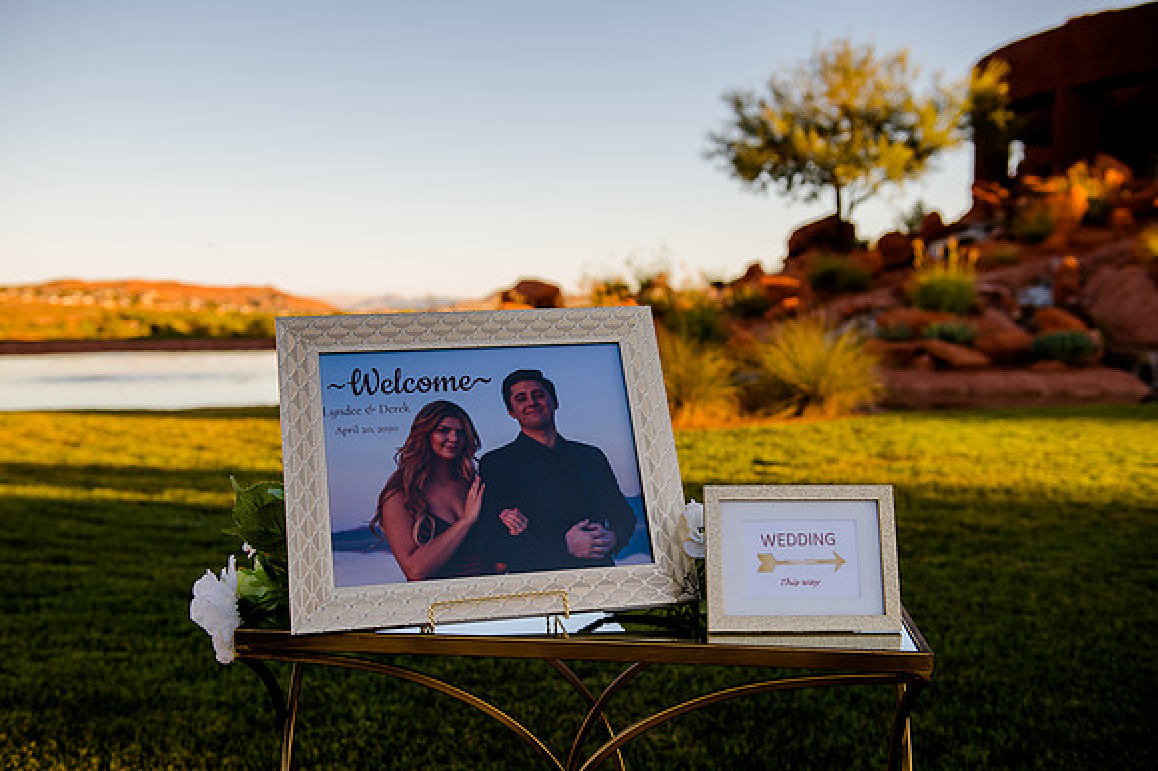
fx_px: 1295
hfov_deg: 48.1
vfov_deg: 33.1
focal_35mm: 40
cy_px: 409
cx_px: 544
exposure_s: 1/320
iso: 200
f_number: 3.5
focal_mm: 38
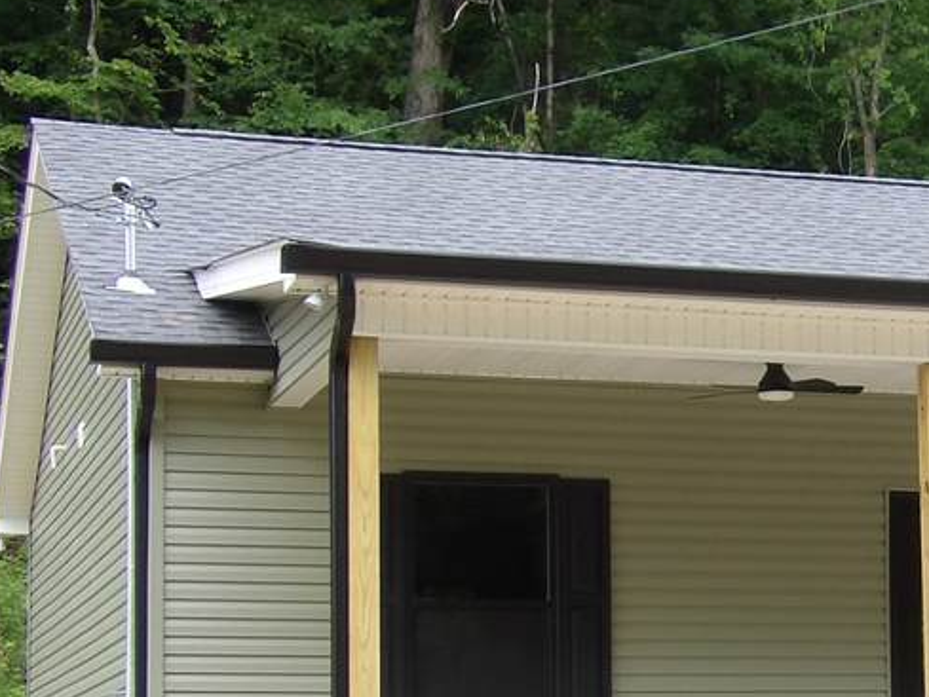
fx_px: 2738
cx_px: 921
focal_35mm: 102
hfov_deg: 18.8
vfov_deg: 14.4
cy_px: 577
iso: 100
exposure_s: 1/93
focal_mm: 7
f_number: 3.7
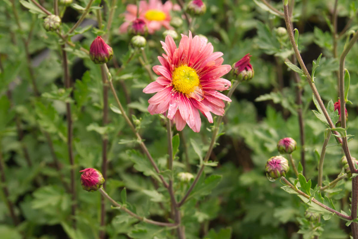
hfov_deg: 24.6
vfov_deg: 16.6
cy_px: 120
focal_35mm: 82
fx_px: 820
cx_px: 179
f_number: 9
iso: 1600
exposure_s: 1/500
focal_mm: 55
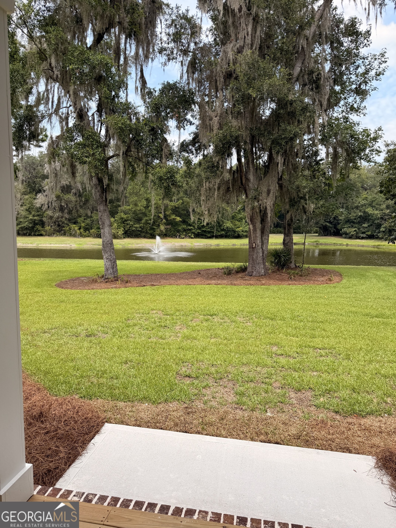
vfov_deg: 71.6
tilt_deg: -4.6
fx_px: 366
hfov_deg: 56.8
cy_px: 264
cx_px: 198
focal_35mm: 24
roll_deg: +0.3
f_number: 1.78
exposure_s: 1/1949
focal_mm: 6.76
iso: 80
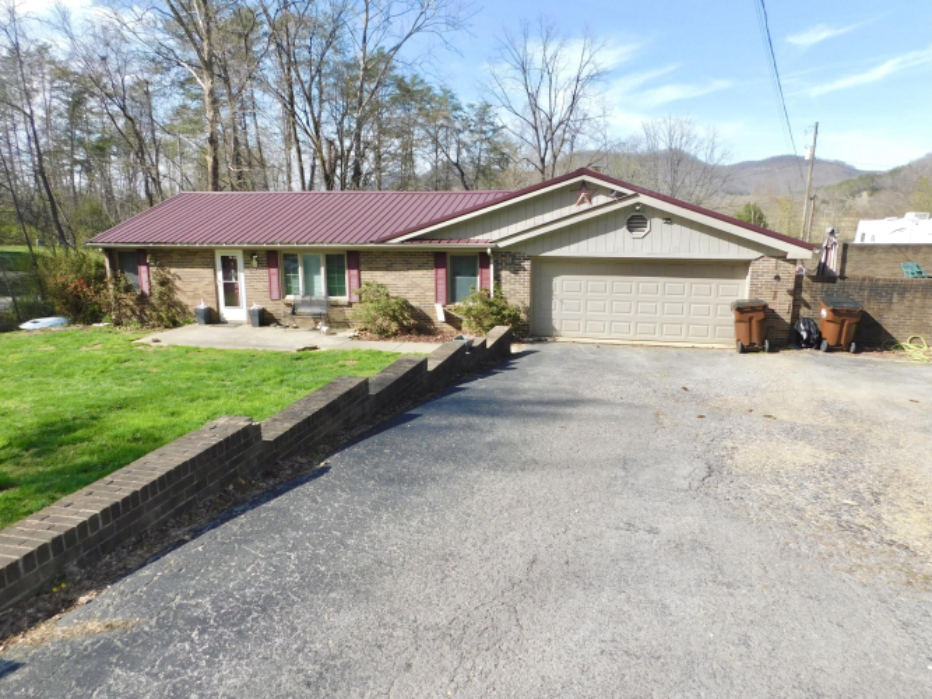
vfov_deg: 58.9
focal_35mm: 23
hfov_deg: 73.9
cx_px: 466
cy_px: 350
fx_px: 619
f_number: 3
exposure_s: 1/1000
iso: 125
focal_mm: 4
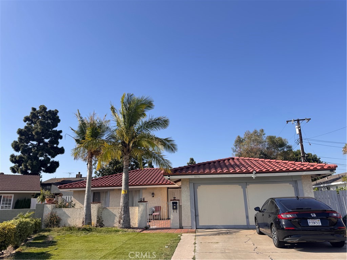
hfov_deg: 71.6
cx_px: 174
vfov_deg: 56.8
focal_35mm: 24
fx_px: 241
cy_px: 130
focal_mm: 6.76
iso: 80
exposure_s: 1/2833
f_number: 1.78
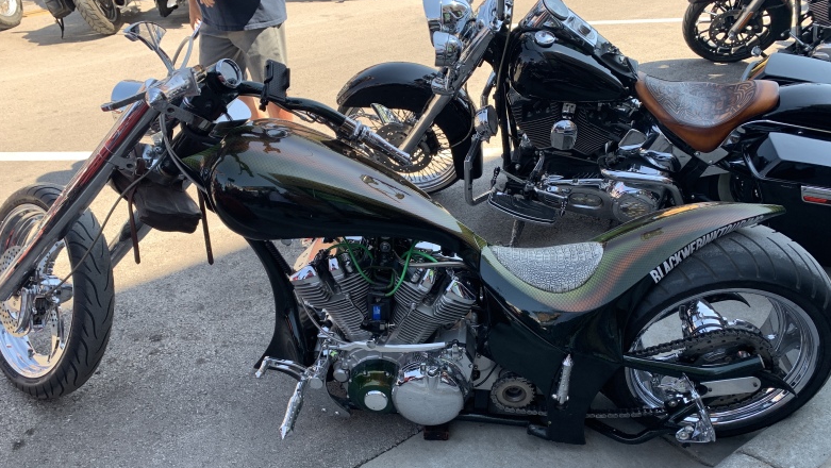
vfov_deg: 39.8
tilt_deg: -35.7
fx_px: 639
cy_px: 305
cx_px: 415
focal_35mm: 29
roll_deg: +5.4
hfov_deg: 66.0
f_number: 1.8
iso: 25
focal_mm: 4.25
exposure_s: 1/214
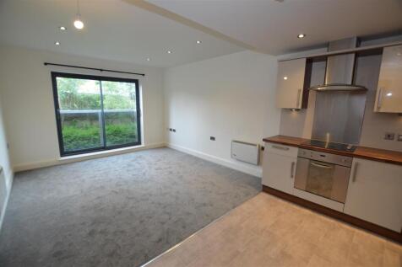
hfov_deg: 100.4
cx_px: 201
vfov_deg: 77.3
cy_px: 134
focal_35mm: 15
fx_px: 167
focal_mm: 10
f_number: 4
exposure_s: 1/60
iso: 400
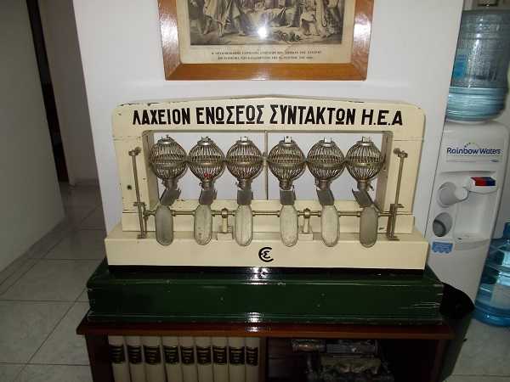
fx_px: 383
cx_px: 255
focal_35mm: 26
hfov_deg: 67.3
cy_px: 191
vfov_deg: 53.1
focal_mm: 4.6
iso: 200
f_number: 3.2
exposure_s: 1/25
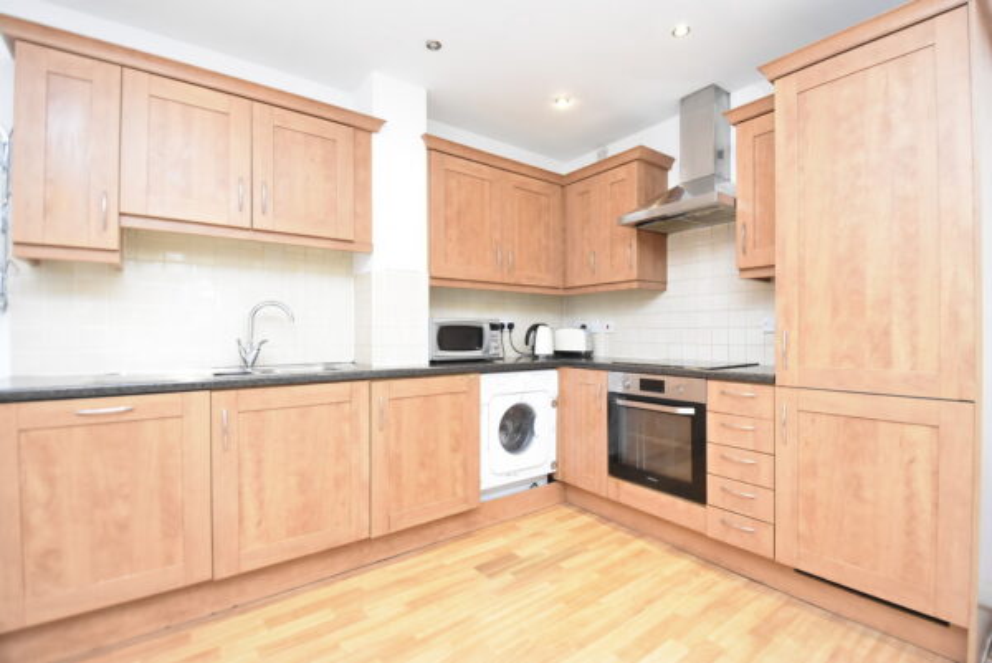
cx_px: 496
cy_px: 332
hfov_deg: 94.9
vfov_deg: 72.2
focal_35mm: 16
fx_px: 455
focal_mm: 11
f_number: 4
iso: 1800
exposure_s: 1/60
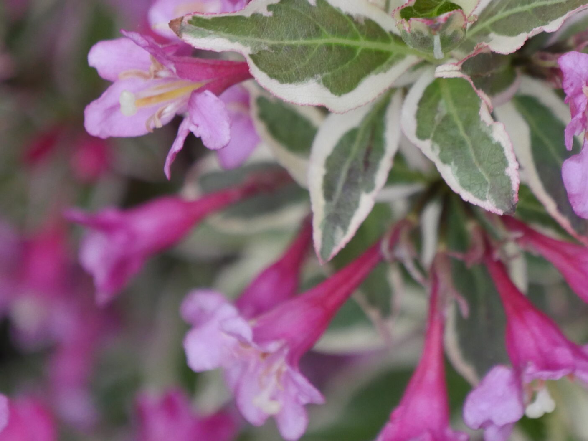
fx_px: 8646
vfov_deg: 2.9
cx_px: 421
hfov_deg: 3.9
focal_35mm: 509
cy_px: 57
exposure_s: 1/320
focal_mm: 140
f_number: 5.6
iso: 1250
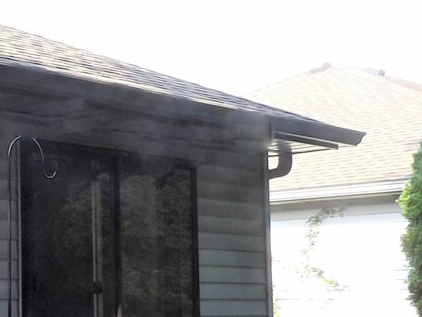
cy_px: 218
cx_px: -134
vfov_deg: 17.7
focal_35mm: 83
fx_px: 1012
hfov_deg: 21.2
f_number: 5.6
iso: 100
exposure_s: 1/71
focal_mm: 4.3
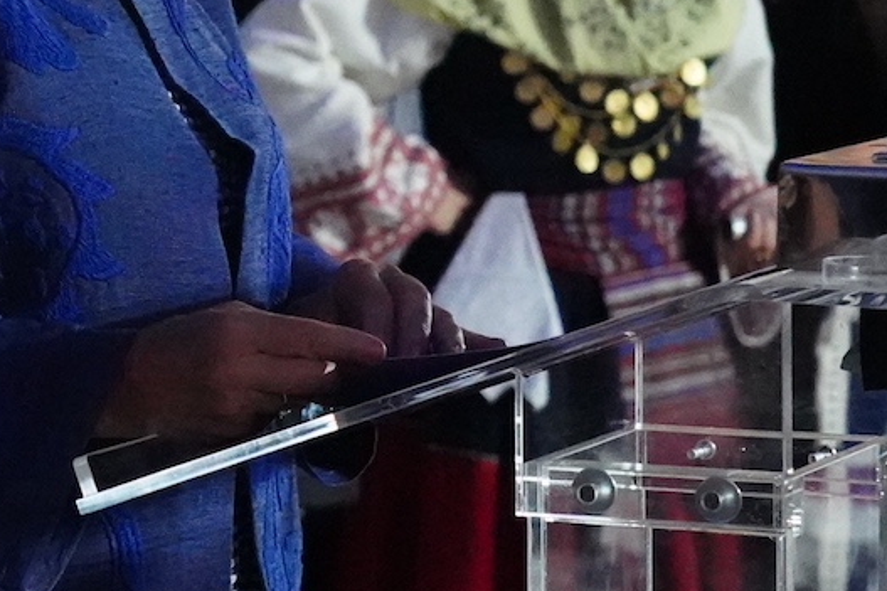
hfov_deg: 9.9
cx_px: -241
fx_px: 5024
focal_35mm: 204
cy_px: -114
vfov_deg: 6.7
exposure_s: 1/500
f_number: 5.6
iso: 25600
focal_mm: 56
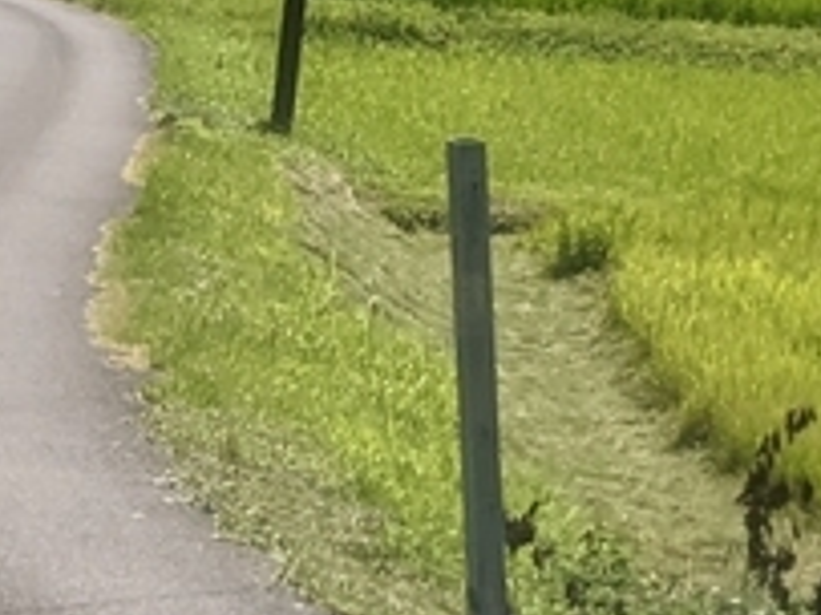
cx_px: -975
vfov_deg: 8.9
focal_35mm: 160
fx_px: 3793
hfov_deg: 10.9
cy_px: -425
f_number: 1.73
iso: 49
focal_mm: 4.38
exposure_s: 1/2933
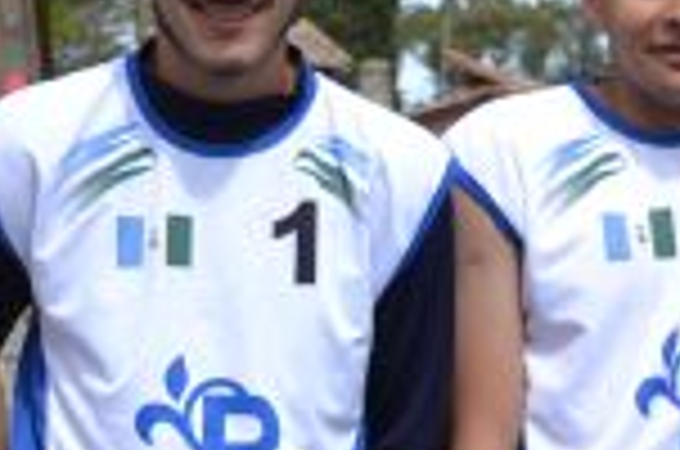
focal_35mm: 239
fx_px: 4505
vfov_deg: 5.7
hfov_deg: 8.6
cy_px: 637
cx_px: 423
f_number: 5
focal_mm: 30
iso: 400
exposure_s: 1/1250
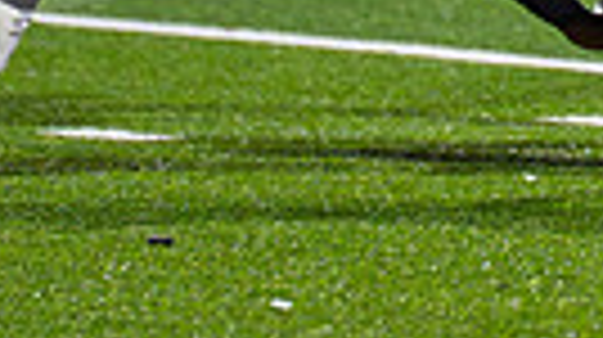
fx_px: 19244
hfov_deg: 1.8
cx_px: 1325
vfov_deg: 1.0
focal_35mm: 1205
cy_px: -521
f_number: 3.2
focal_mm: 180
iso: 3200
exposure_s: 1/1600
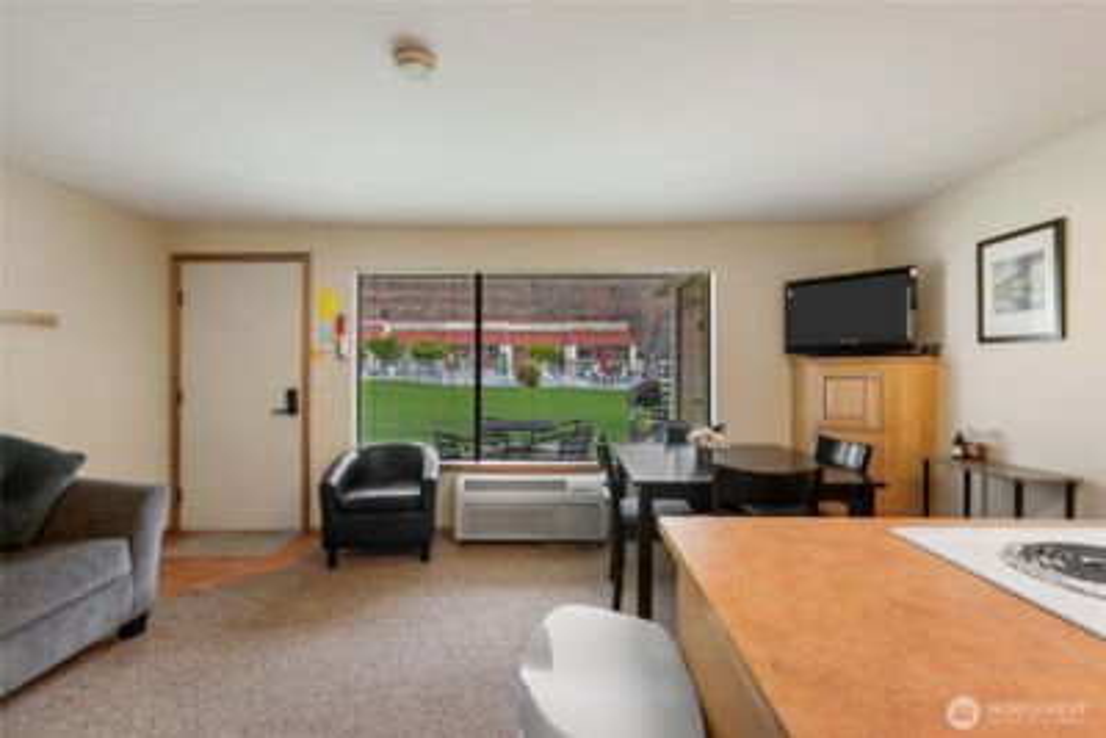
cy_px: 369
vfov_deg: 77.4
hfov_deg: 100.4
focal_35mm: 15
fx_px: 461
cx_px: 553
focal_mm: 15
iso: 200
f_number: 8
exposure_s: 1/30
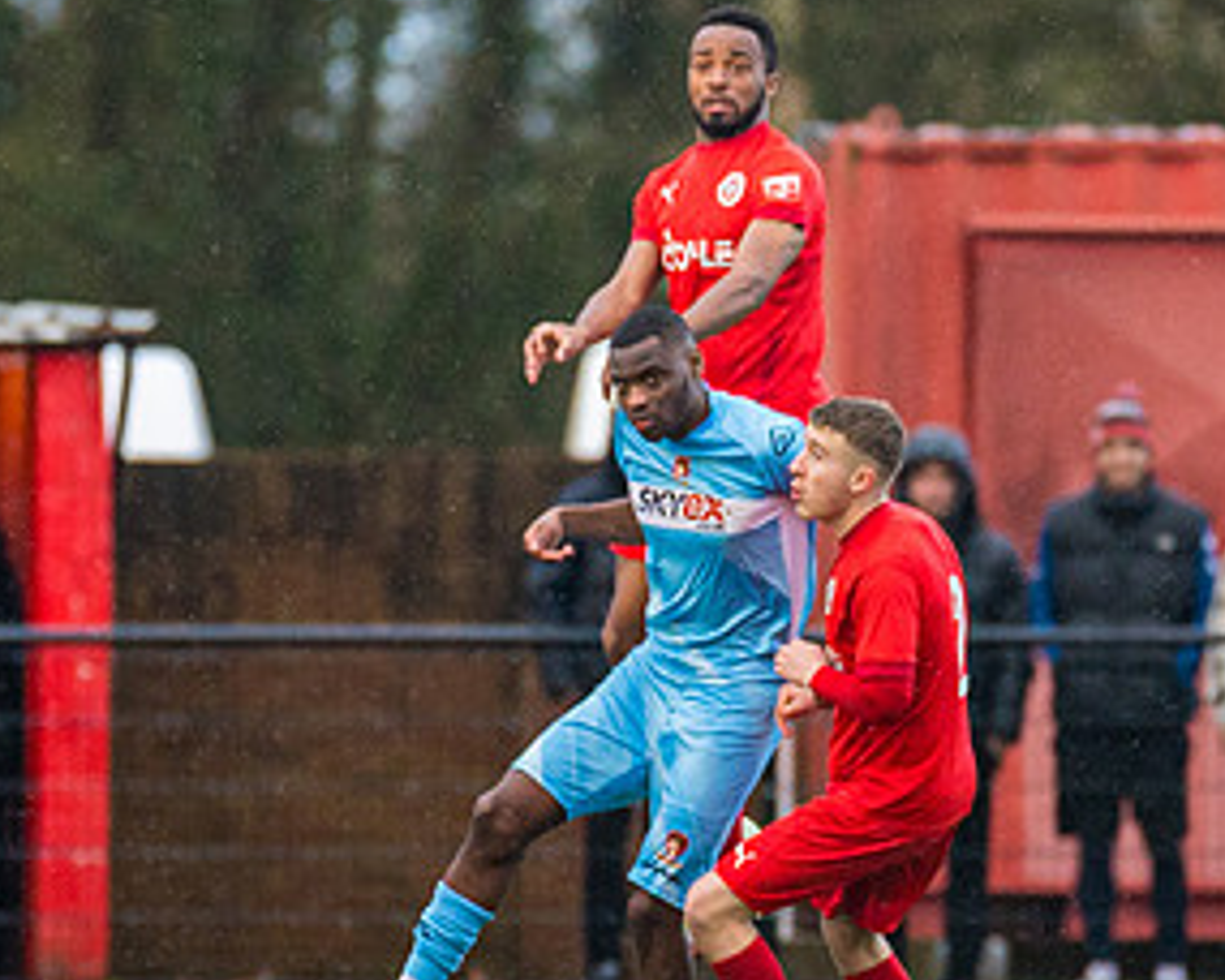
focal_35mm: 963
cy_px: 376
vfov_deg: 1.6
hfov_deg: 2.0
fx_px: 34914
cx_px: 783
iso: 1000
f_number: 2.8
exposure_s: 1/1250
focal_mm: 250
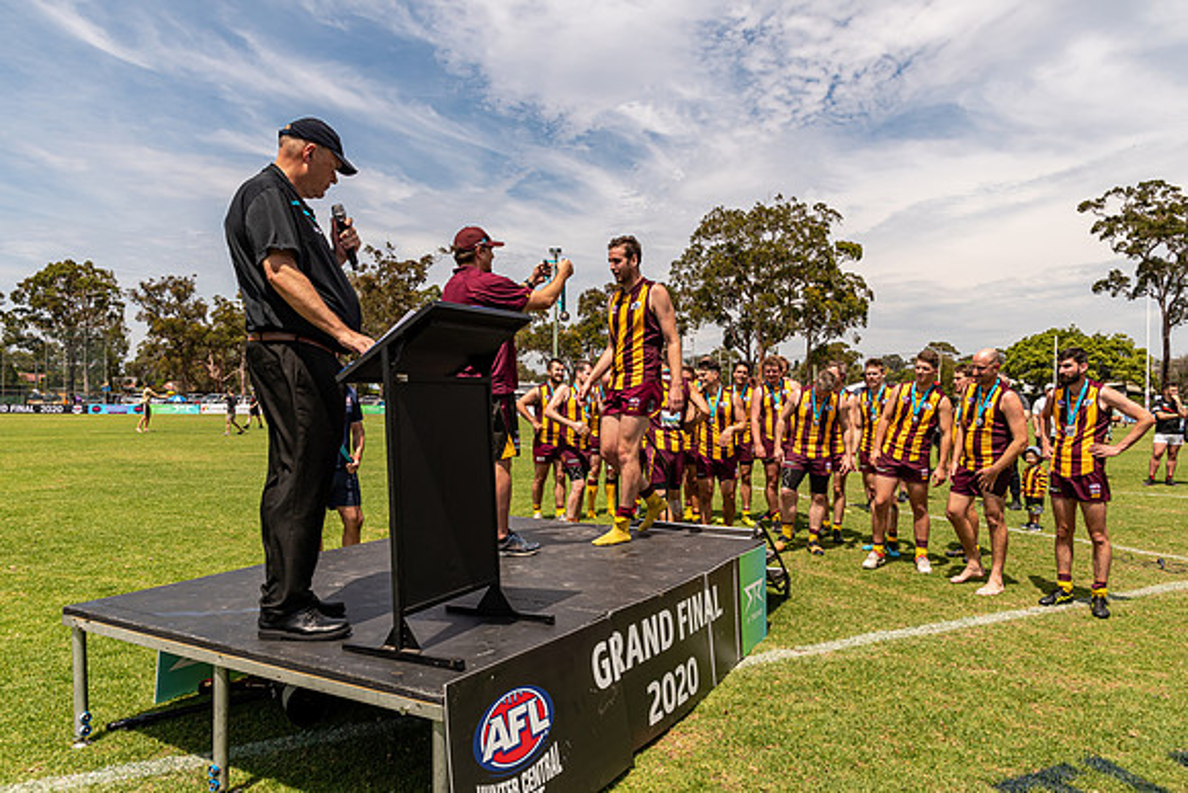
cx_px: 594
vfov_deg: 53.2
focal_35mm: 24
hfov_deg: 73.7
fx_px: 792
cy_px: 396
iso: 200
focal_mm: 16
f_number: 8
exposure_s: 1/800
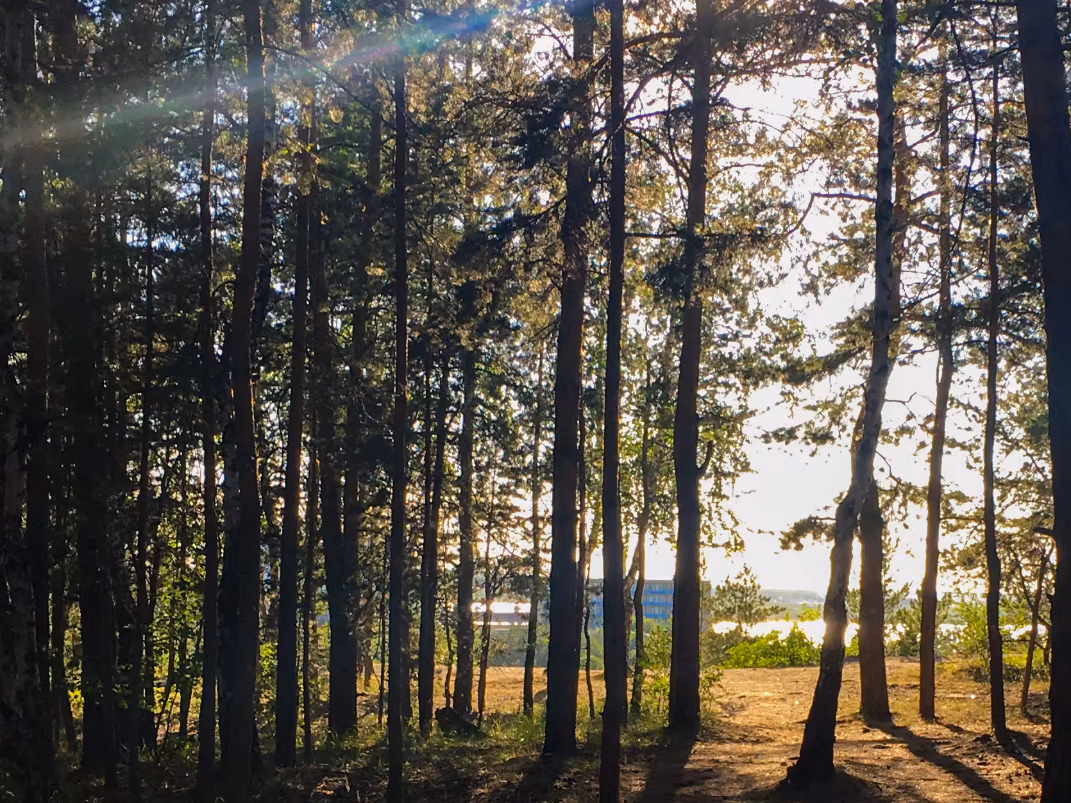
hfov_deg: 27.5
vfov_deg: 20.8
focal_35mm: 70
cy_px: 633
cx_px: 766
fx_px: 2166
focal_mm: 4.15
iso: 25
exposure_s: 1/390
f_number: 2.2
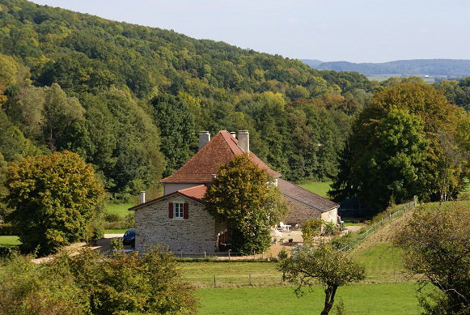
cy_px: 158
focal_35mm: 105
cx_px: 235
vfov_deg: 13.1
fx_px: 1373
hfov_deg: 19.4
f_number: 9
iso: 100
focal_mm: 70
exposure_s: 1/160
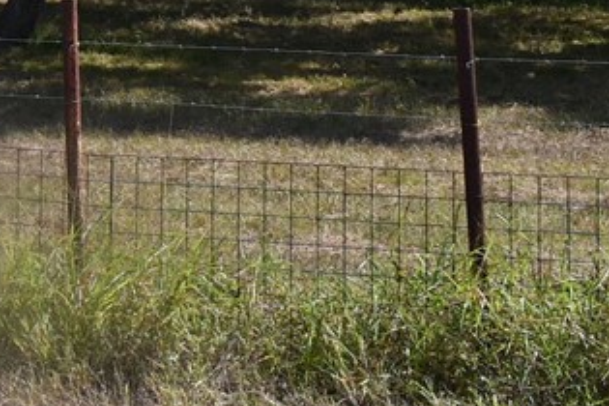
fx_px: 2098
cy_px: -229
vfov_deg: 10.6
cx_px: -280
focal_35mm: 124
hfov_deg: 15.4
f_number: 8
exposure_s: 1/250
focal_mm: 18
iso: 100
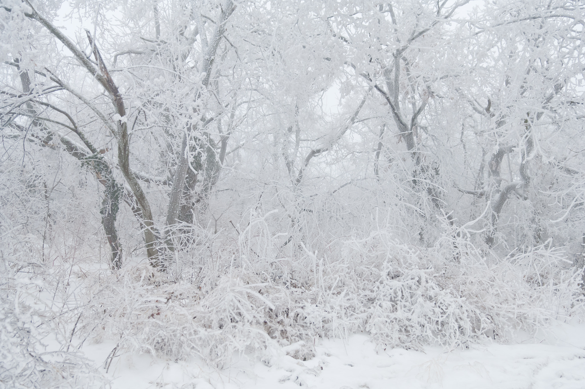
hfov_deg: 62.0
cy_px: 194
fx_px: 487
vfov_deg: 43.5
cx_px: 292
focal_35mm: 30
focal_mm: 20
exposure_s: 1/80
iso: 320
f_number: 3.5
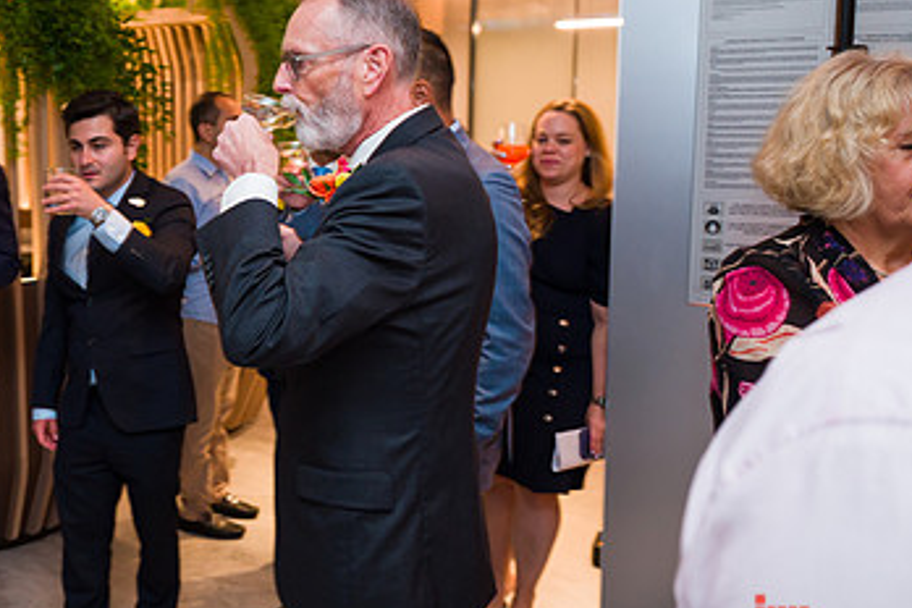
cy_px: 225
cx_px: 181
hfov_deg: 45.9
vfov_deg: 33.2
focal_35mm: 40
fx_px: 1013
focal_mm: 24
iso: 800
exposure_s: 1/160
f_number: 3.2
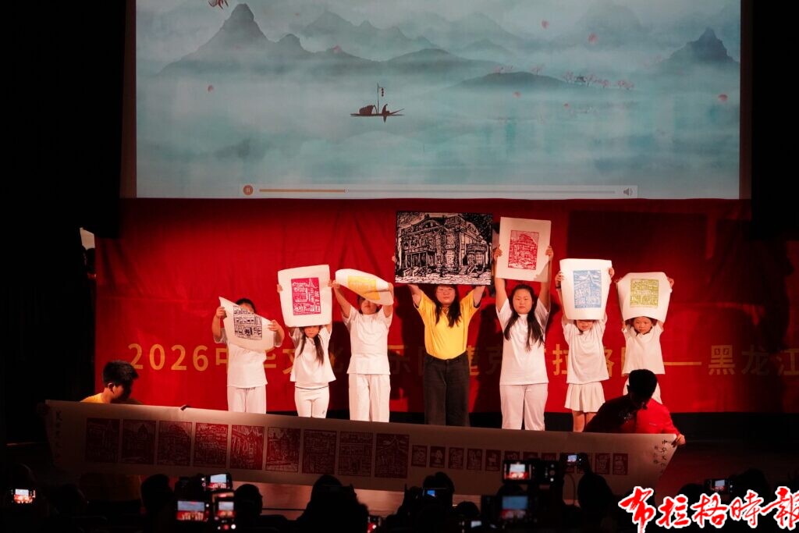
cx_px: 400
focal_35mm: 92
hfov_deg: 22.1
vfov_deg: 14.9
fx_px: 2042
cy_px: 266
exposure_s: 1/160
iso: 6400
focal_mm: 92
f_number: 8
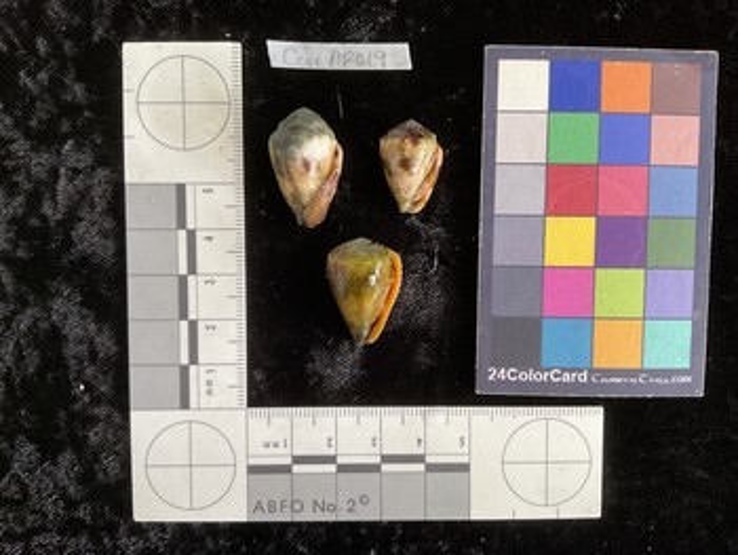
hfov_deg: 61.6
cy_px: 278
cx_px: 369
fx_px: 619
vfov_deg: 48.3
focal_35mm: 29
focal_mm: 3
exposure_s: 1/60
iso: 80
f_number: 1.8
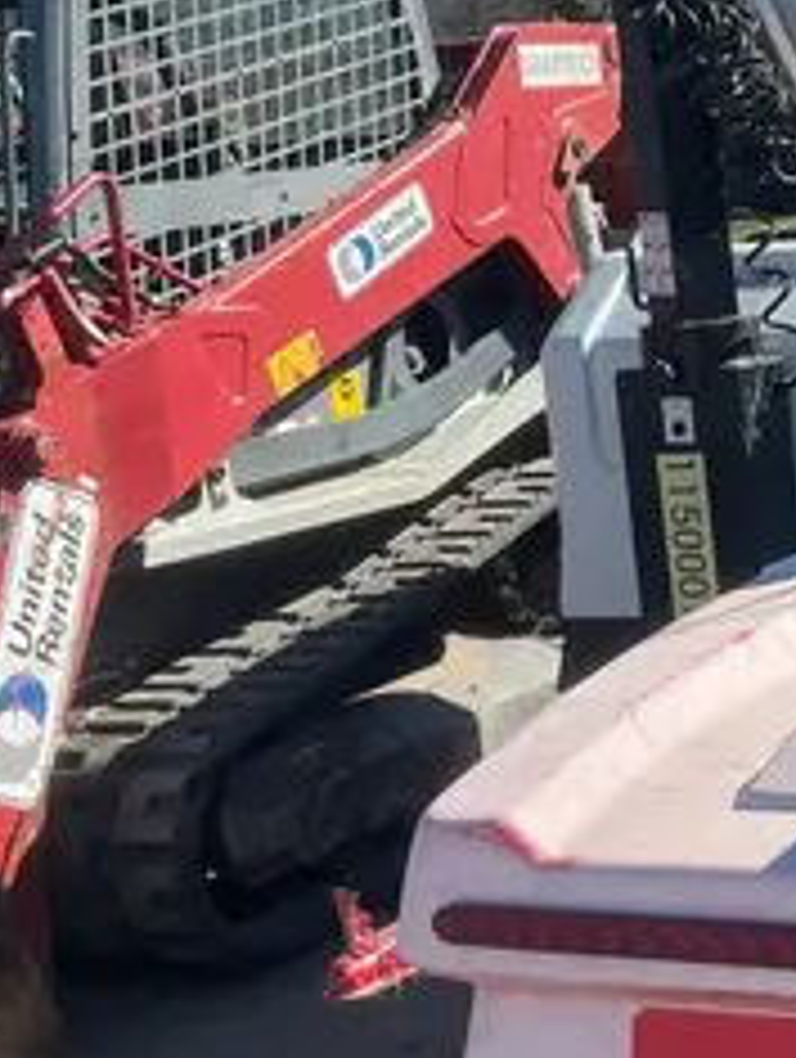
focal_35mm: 81
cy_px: 488
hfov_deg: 16.6
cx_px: 1201
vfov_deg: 24.1
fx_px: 2477
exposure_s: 1/2410
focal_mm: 5.1
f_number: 1.6
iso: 50
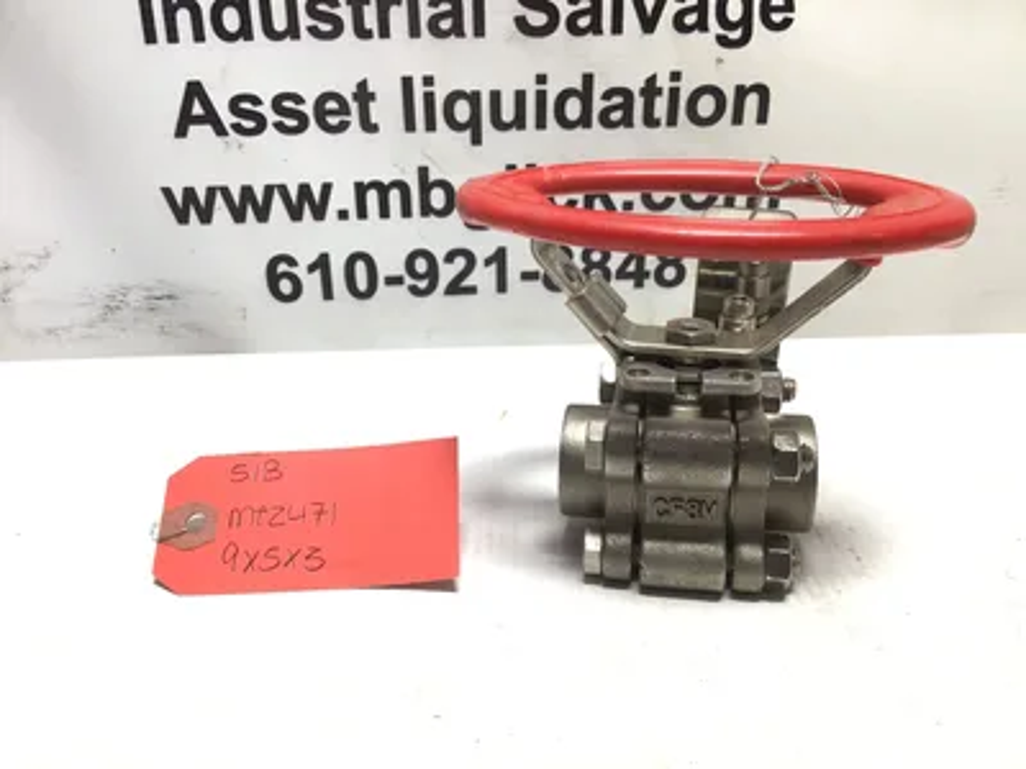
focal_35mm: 31
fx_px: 919
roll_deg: +0.0
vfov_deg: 45.4
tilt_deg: -23.2
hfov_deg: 58.4
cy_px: 384
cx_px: 513
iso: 50
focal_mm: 3.3
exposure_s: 1/120
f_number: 2.4
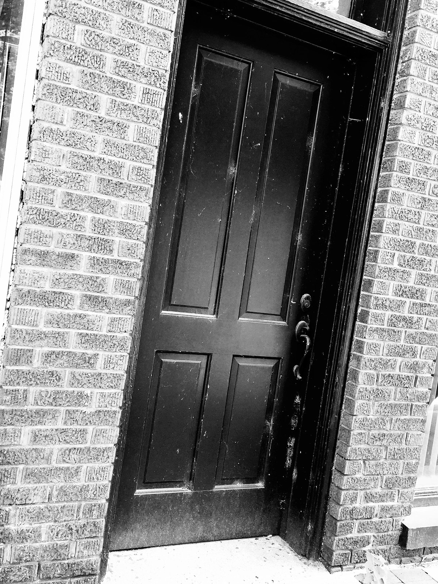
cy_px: 292
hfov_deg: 48.2
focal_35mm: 29
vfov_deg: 61.7
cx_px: 219
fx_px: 489
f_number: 2.2
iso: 32
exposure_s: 1/120
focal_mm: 4.15
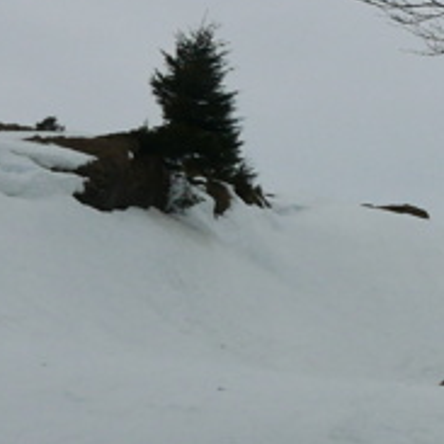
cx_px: 1265
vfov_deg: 11.1
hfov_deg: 9.3
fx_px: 2264
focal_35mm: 156
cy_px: 22
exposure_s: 1/500
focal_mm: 12.5
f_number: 5.6
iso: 200
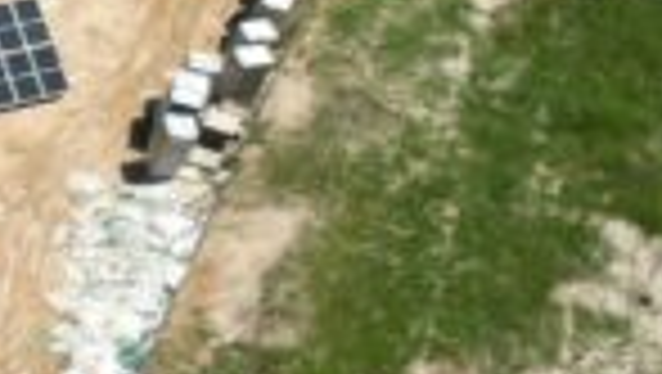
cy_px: 942
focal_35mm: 182
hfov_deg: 9.0
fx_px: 3198
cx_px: -1486
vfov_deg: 6.3
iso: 130
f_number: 1.7
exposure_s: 1/3000
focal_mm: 6.72
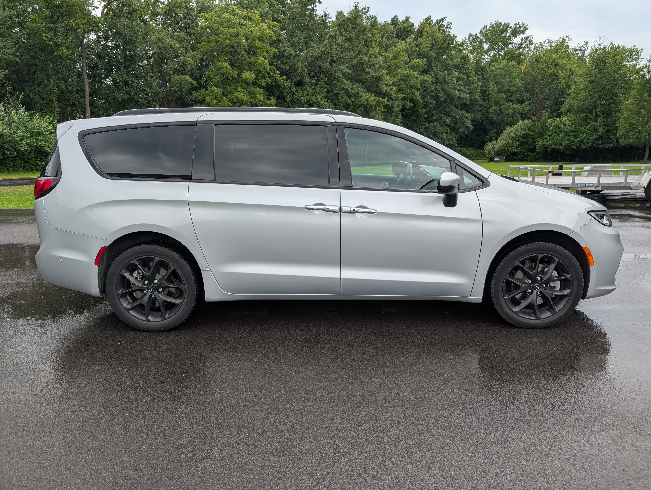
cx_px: 326
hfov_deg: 71.5
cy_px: 245
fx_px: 452
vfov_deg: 56.9
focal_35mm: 24
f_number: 1.68
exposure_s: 1/242
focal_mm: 6.9
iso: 21
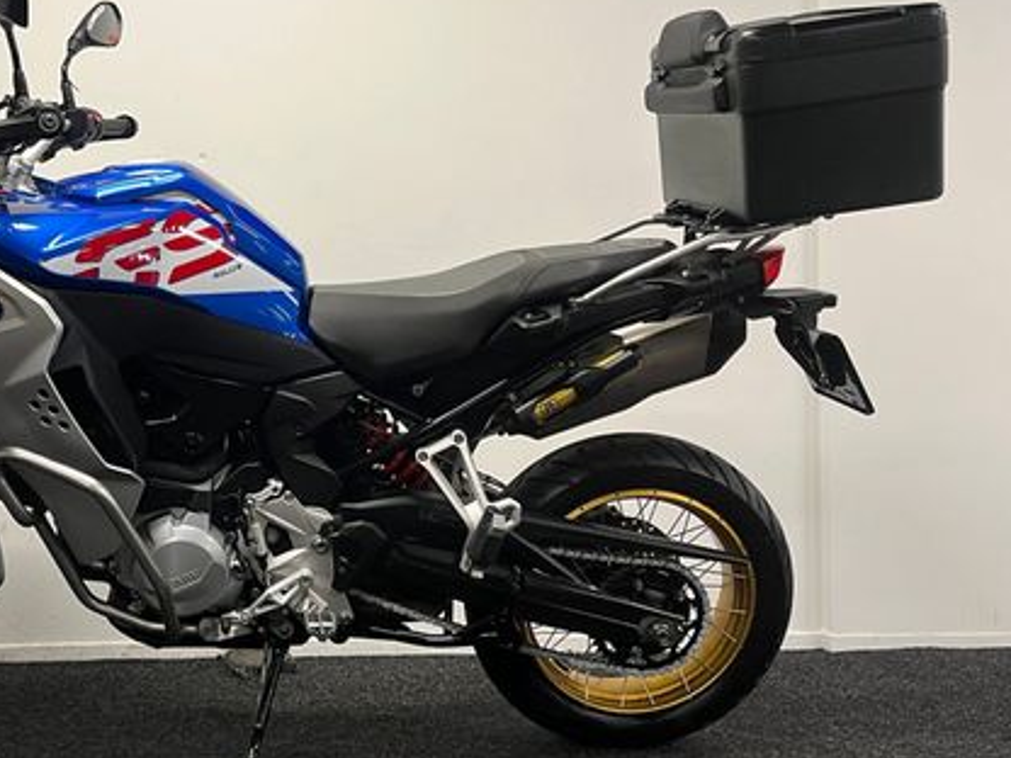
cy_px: 355
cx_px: 296
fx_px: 1168
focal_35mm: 40
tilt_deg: +1.2
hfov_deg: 45.7
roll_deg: +0.6
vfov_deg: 35.9
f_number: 1.6
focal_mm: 5.1
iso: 80
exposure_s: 1/50
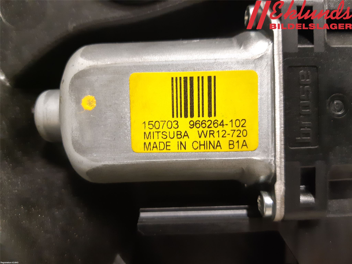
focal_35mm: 26
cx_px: 176
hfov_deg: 67.3
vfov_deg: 53.1
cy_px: 132
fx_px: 264
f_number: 1.7
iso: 320
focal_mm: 3.93
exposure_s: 1/24
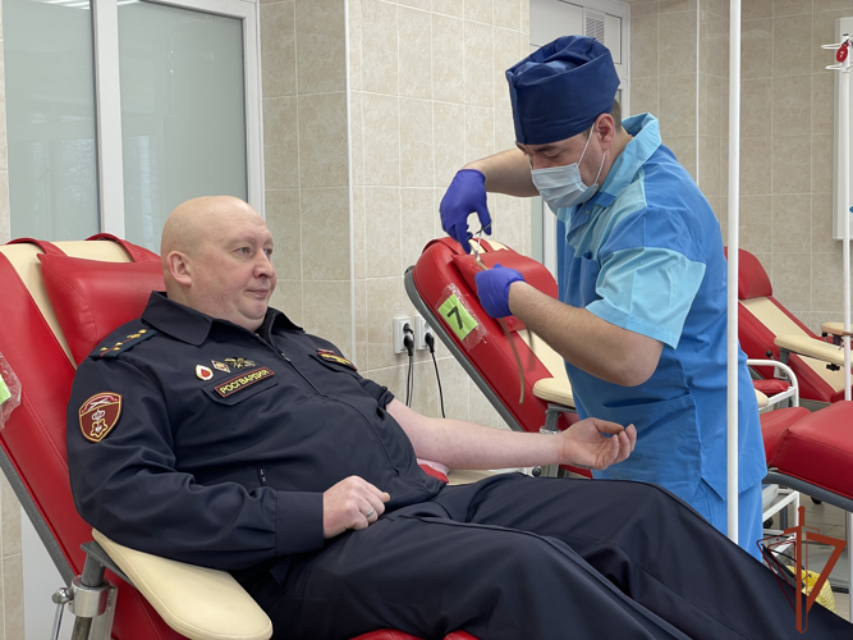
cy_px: 320
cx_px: 426
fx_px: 1281
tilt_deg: -2.9
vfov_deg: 28.0
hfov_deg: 36.8
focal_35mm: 52
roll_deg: +1.2
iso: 64
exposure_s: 1/100
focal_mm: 6
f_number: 2
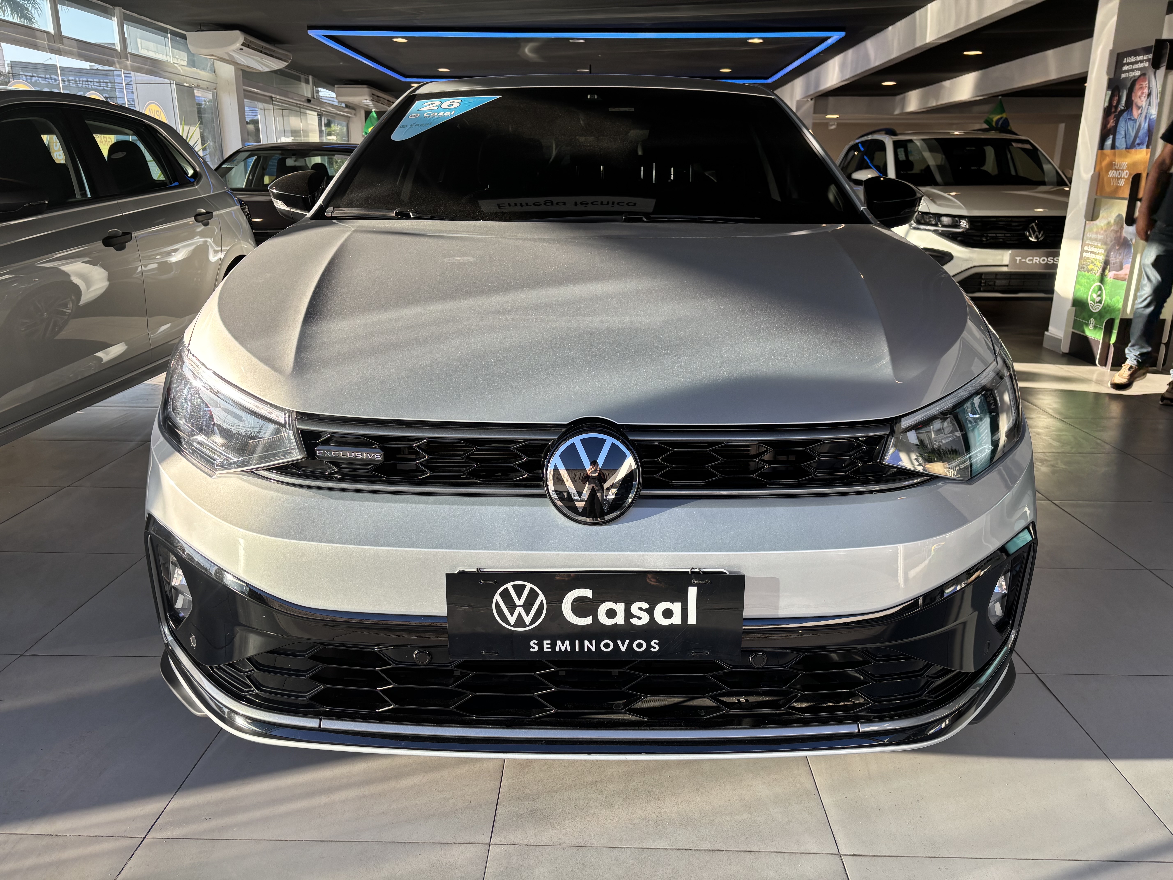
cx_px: 586
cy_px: 440
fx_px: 881
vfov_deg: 53.1
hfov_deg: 67.3
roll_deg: -0.3
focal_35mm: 26
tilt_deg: -16.6
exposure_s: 1/358
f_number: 1.6
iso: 50
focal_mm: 5.96
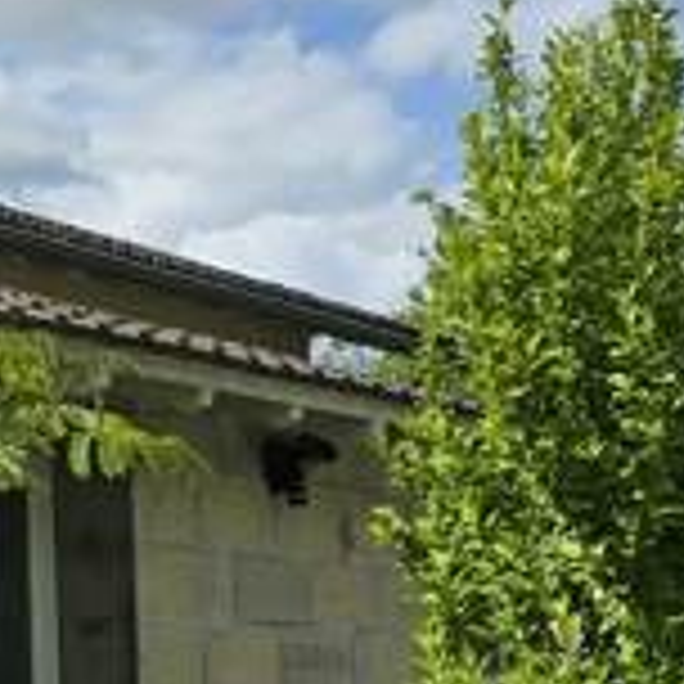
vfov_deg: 16.3
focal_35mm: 107
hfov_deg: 14.5
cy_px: 382
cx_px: -508
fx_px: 2392
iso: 12
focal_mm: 6.3
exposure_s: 1/1038
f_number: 1.7
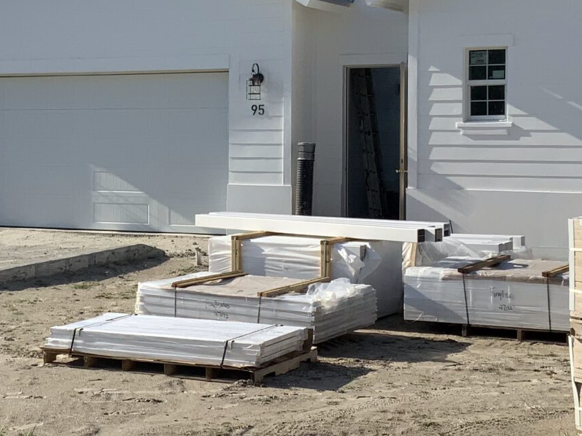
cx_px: 158
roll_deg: +1.0
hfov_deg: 22.6
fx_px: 1446
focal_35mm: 86
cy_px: 161
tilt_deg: -2.9
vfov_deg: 17.1
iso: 16
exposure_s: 1/2801
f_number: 1.8
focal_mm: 3
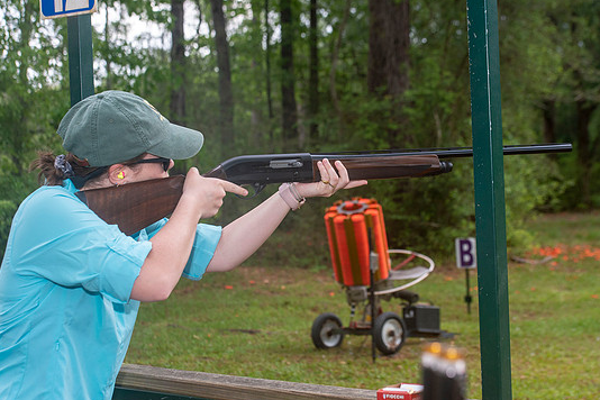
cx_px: 307
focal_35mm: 76
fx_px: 1267
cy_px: 210
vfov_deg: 17.9
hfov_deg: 26.7
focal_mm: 70
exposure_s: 1/250
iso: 800
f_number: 8
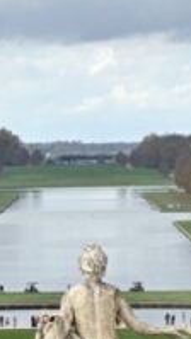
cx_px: 107
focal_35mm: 431
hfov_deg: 2.8
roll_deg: -0.2
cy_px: 540
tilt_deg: -4.5
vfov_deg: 5.0
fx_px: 3879
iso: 32
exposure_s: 1/380
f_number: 2.8
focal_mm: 9
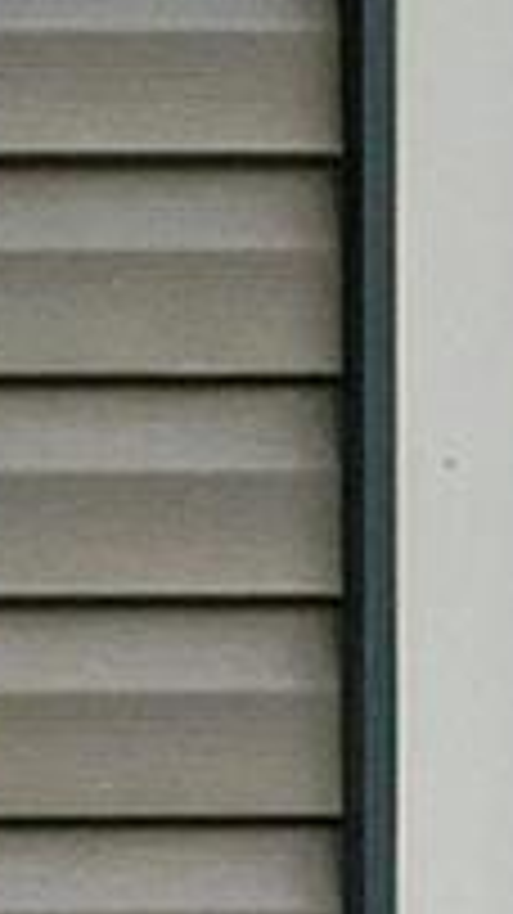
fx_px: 5617
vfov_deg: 9.2
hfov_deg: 4.6
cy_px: 979
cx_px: -1868
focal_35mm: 232
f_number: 2.8
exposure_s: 1/100
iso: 100
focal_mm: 8.4
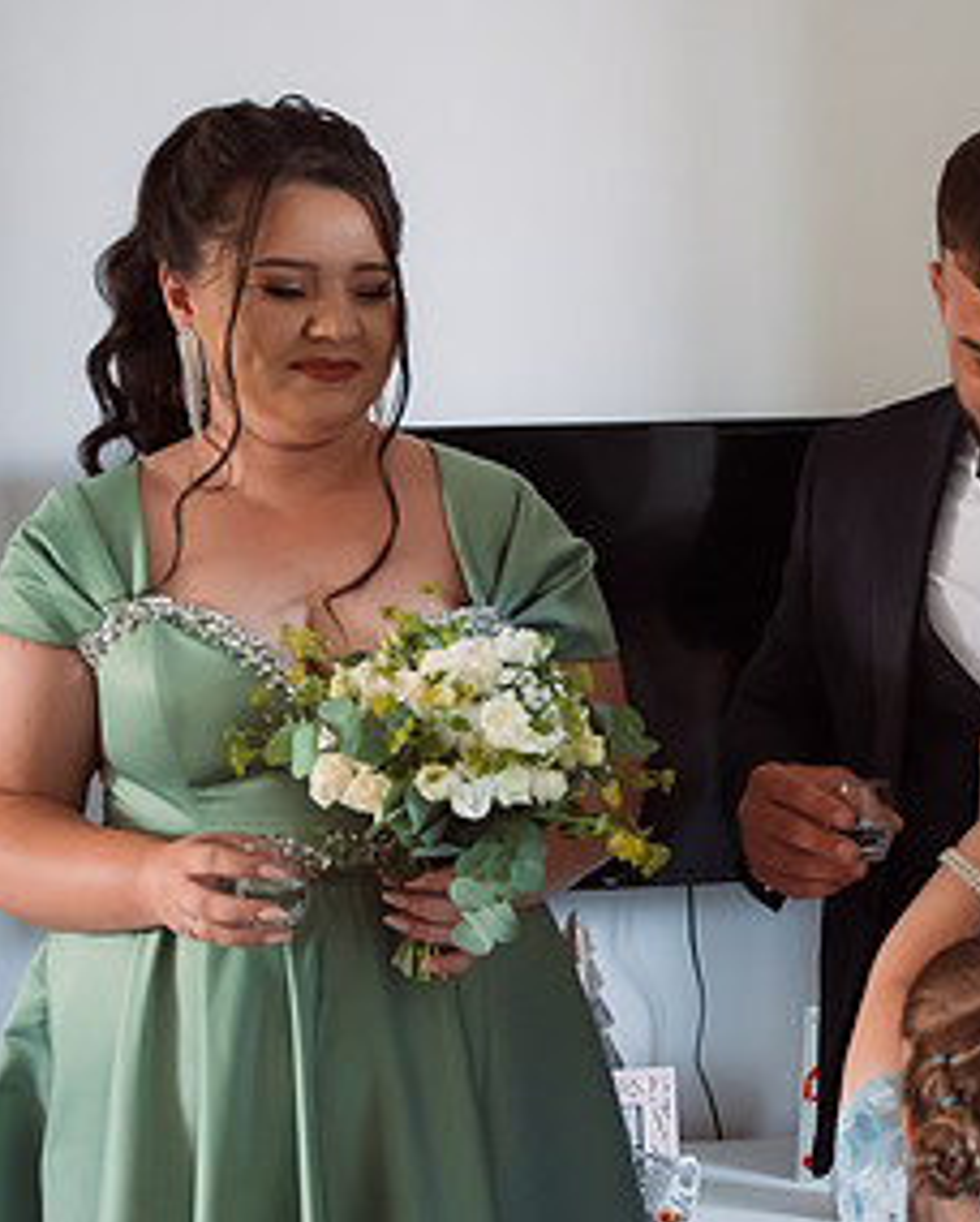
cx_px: 971
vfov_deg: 26.0
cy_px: 759
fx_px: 2641
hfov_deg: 20.4
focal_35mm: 73
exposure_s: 1/125
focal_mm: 35
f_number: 2.8
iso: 1250
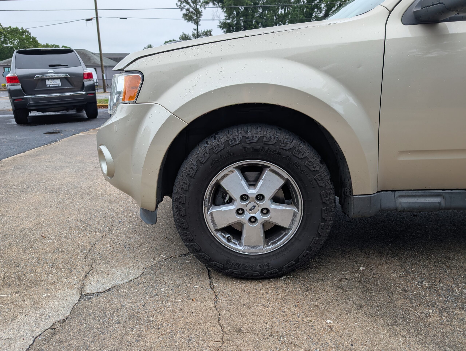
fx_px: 324
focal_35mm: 24
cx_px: 233
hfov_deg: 71.5
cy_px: 176
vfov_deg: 56.9
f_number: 1.68
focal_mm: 6.9
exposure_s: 1/319
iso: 21
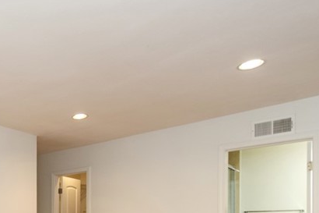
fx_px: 310
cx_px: 5
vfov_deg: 33.6
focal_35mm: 35
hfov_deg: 46.3
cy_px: 227
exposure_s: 1/60
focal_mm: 14
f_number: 4
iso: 800
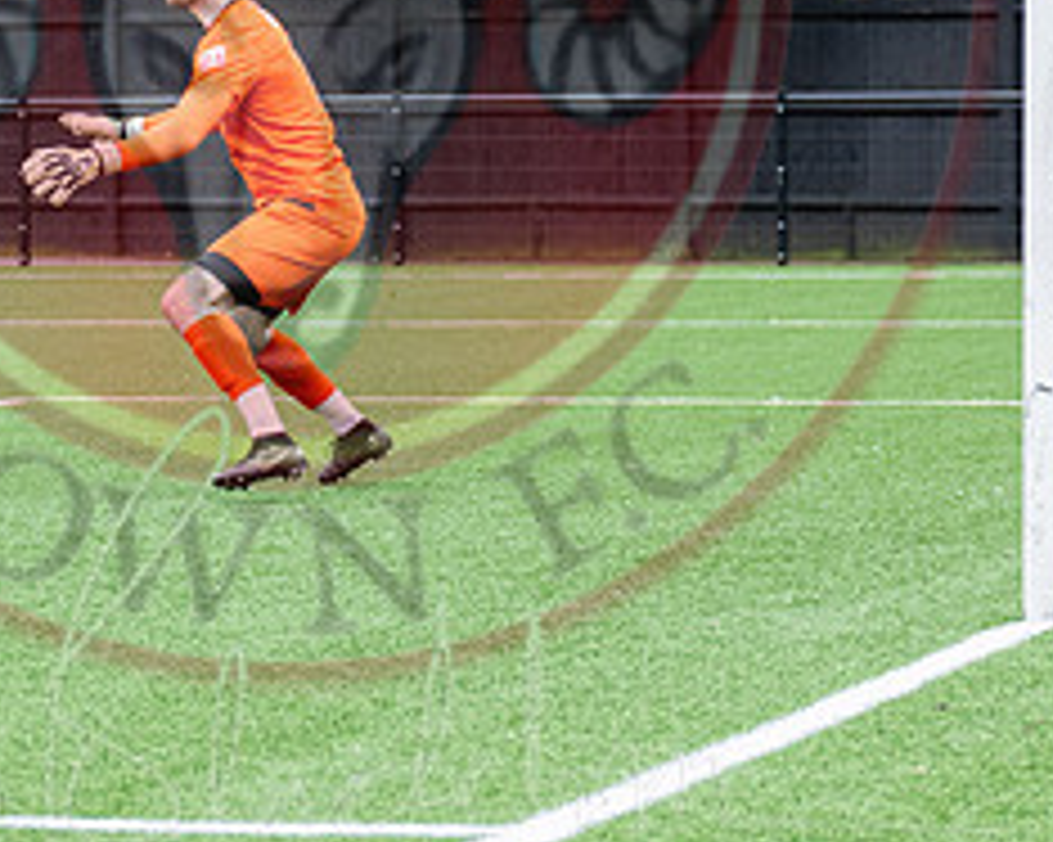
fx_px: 8536
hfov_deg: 7.0
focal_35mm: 274
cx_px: -397
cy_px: 291
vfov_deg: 5.6
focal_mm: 79
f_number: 4
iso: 800
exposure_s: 1/1000
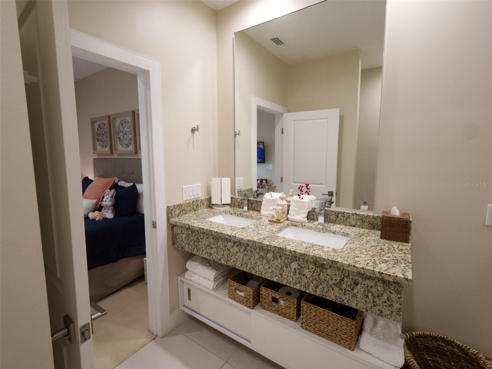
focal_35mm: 16
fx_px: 227
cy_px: 184
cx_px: 246
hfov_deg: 94.5
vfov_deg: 78.1
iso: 1600
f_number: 9
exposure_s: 1/15
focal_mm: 8
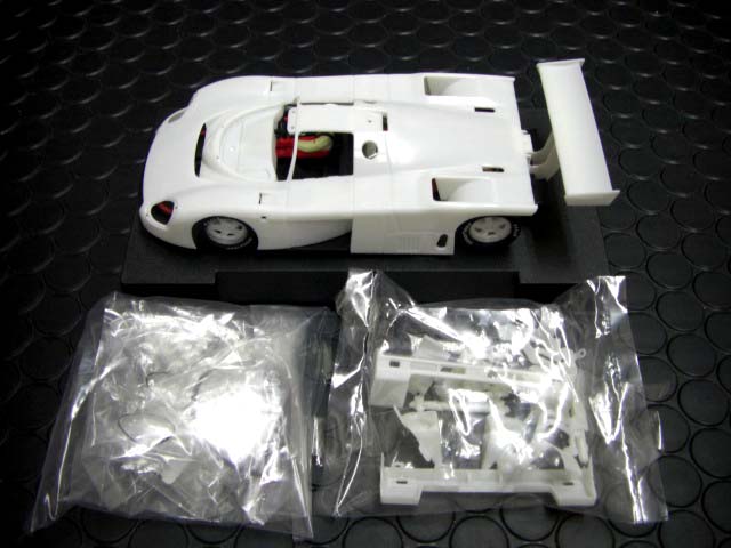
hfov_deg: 49.0
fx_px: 802
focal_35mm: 38
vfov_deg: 37.7
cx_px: 366
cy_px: 274
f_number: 3.4
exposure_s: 1/30
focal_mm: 6.3
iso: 200
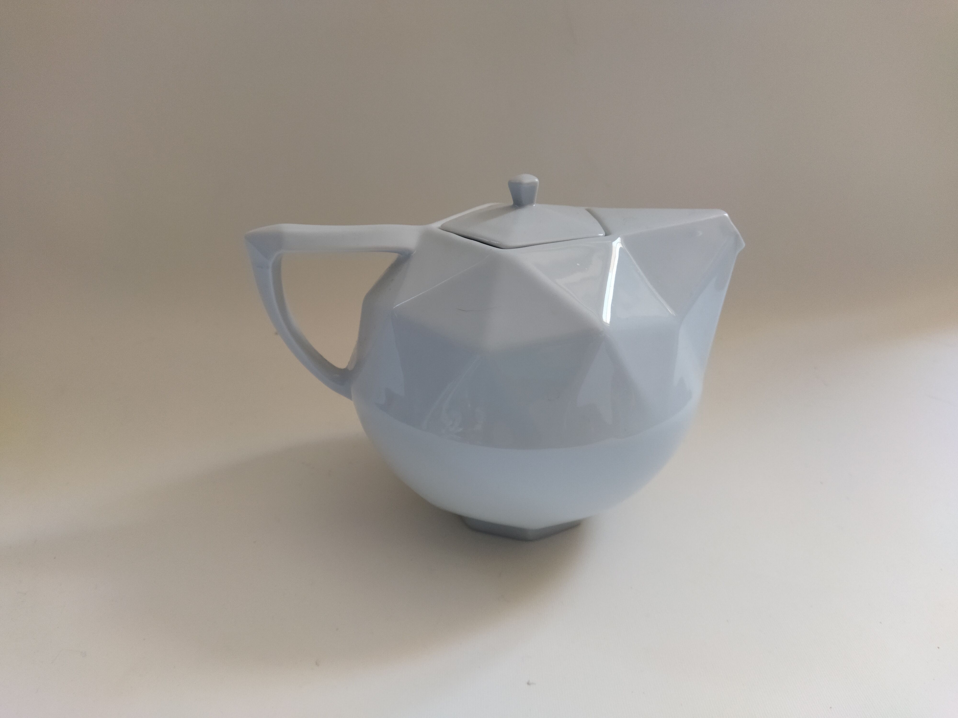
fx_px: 747
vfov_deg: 51.4
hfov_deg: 65.3
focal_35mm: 27
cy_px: 359
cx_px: 479
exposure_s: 1/50
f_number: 1.79
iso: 228
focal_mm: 4.71
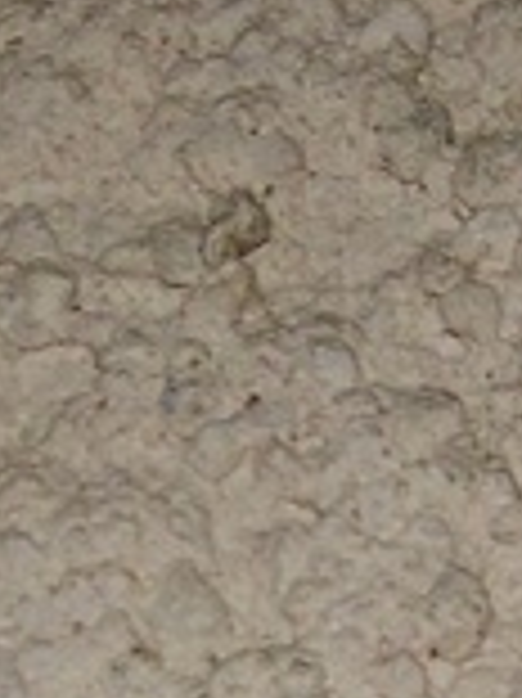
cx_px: 232
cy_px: 1405
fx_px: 2074
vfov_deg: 15.3
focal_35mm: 103
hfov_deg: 14.3
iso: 50
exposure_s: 1/679
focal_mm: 2.13
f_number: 2.4
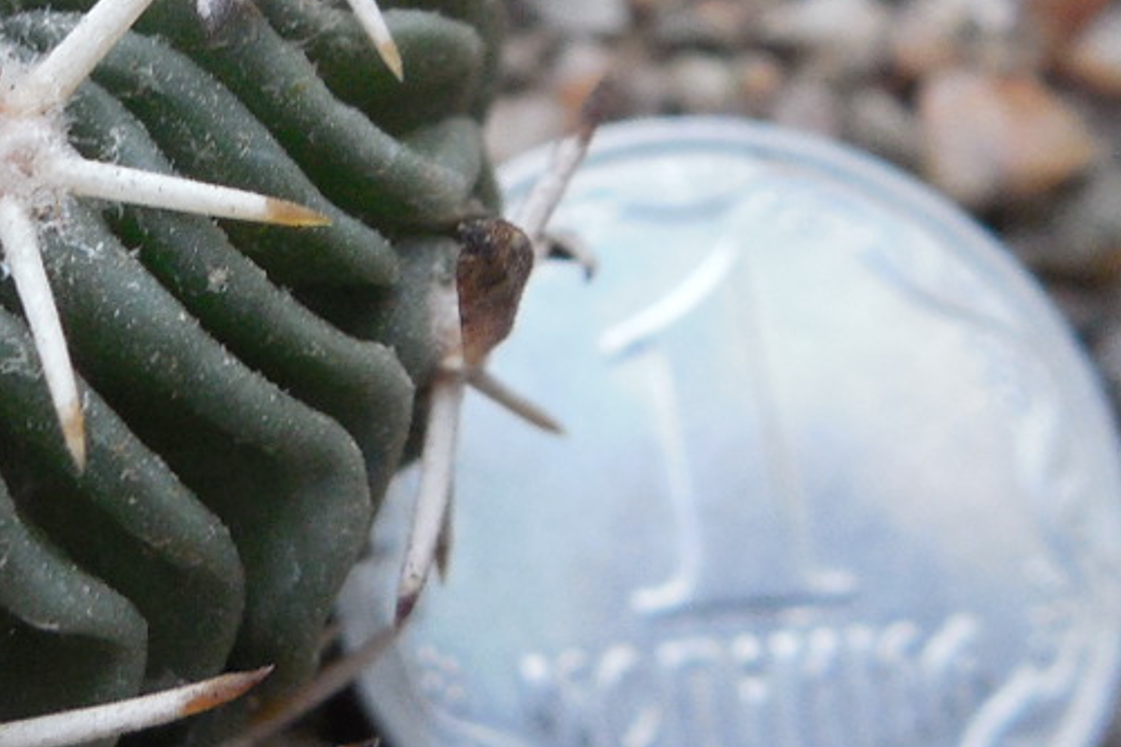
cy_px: 40
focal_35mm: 103
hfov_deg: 19.2
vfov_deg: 13.2
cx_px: -27
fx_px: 3207
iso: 280
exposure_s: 1/30
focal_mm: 5.6
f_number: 3.6
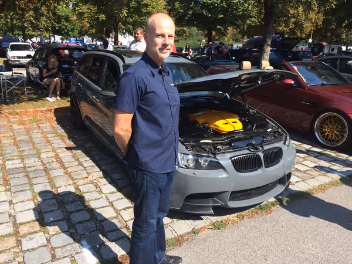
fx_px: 295
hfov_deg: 61.7
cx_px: 176
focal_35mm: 29
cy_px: 132
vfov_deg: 48.2
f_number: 2.2
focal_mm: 4.15
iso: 32
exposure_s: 1/1109
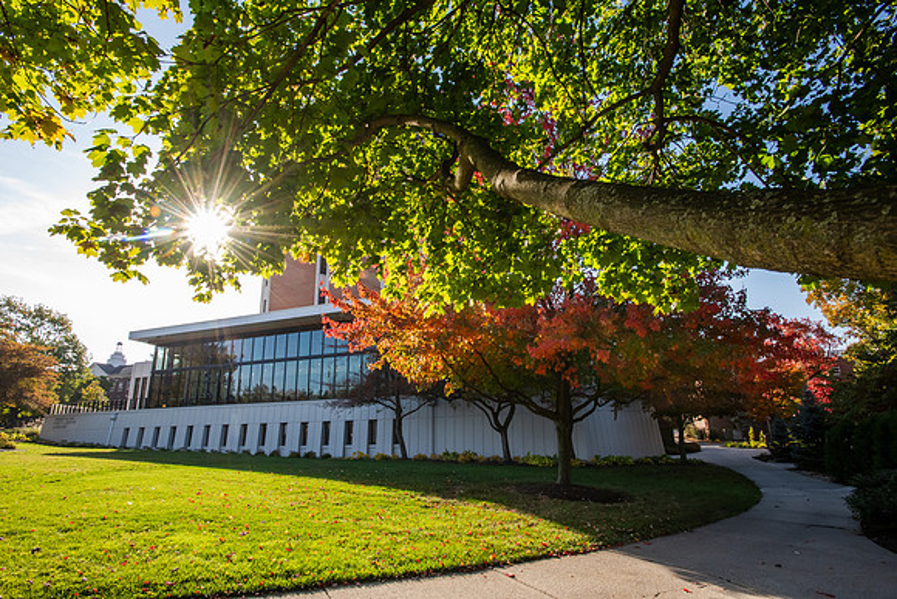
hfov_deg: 86.9
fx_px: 474
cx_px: 448
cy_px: 300
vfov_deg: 64.6
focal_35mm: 19
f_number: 18
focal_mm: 19
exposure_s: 1/125
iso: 800
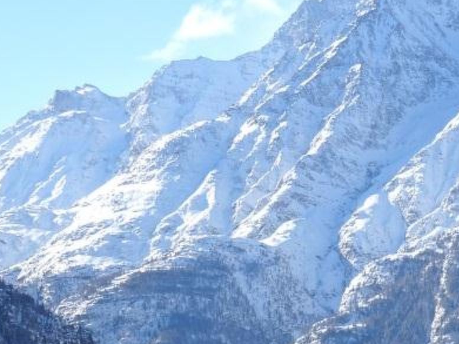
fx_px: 2956
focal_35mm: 223
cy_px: 236
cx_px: 368
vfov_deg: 6.7
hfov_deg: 8.9
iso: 80
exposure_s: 1/500
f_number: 5
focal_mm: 14.54
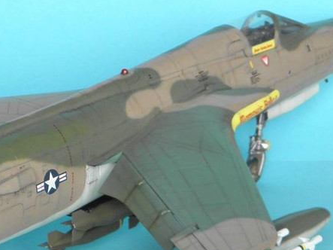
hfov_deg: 15.0
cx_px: 33
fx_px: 1250
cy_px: 162
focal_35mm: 130
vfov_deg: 11.4
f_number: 4.1
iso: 100
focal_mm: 9.7
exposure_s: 1/13
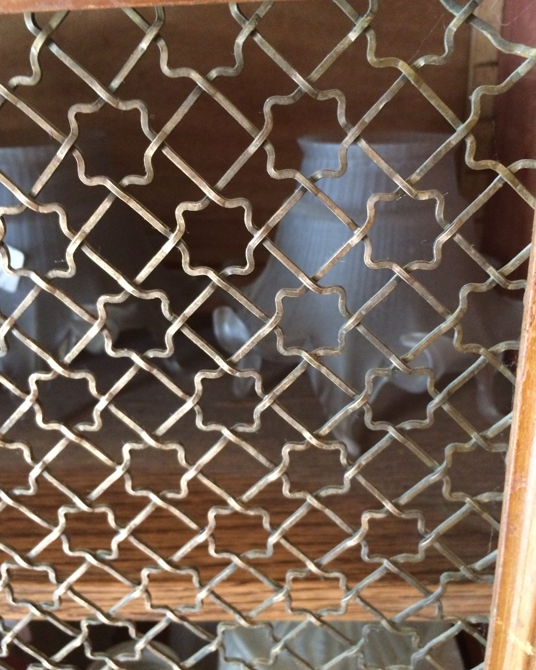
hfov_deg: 47.1
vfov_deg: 57.2
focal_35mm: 31
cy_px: 332
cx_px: 262
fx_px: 615
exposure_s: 1/25
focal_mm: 4.15
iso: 320
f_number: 2.2
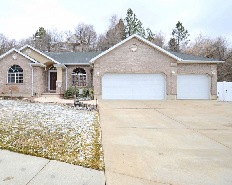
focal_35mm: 18
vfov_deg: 73.8
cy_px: 90
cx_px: 89
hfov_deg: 84.9
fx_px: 124
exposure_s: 1/125
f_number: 5.6
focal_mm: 10
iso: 100
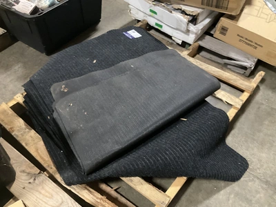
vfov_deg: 48.2
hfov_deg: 61.7
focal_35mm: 29
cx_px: 138
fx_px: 231
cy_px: 104
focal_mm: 3
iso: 500
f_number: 1.8
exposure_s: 1/24
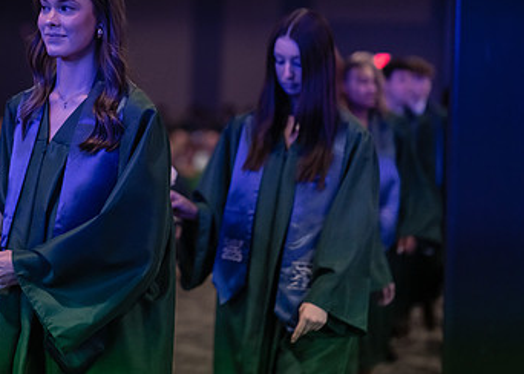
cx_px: 144
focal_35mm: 90
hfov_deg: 22.0
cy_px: 78
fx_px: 1339
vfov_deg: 15.8
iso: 1250
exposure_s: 1/500
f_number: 1.2
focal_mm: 50
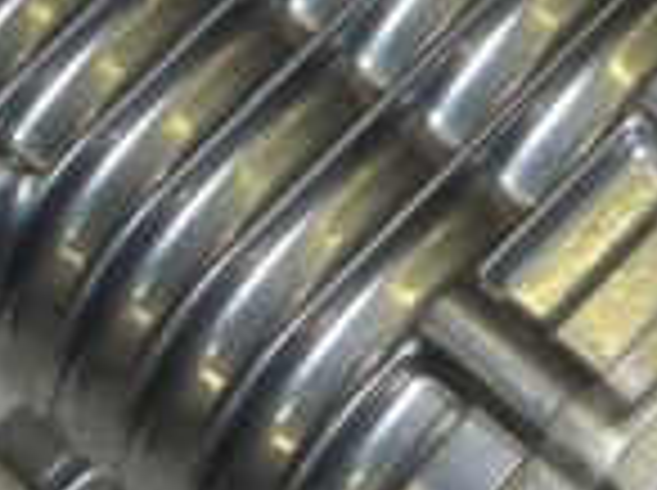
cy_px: 182
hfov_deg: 13.7
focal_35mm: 144
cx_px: 288
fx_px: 2729
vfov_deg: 10.3
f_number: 3
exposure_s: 1/60.1
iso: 50
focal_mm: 5.8
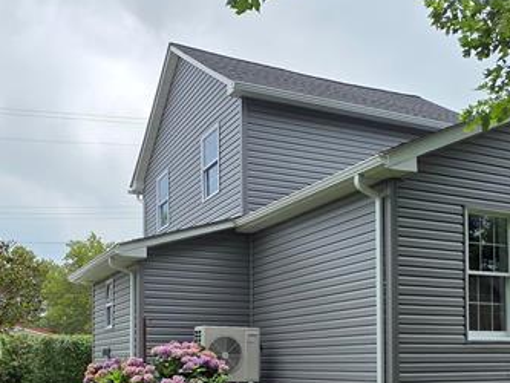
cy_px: 352
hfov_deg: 46.8
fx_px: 590
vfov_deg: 33.8
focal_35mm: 40
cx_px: 242
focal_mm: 2.2
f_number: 1.9
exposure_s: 1/1941
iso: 40
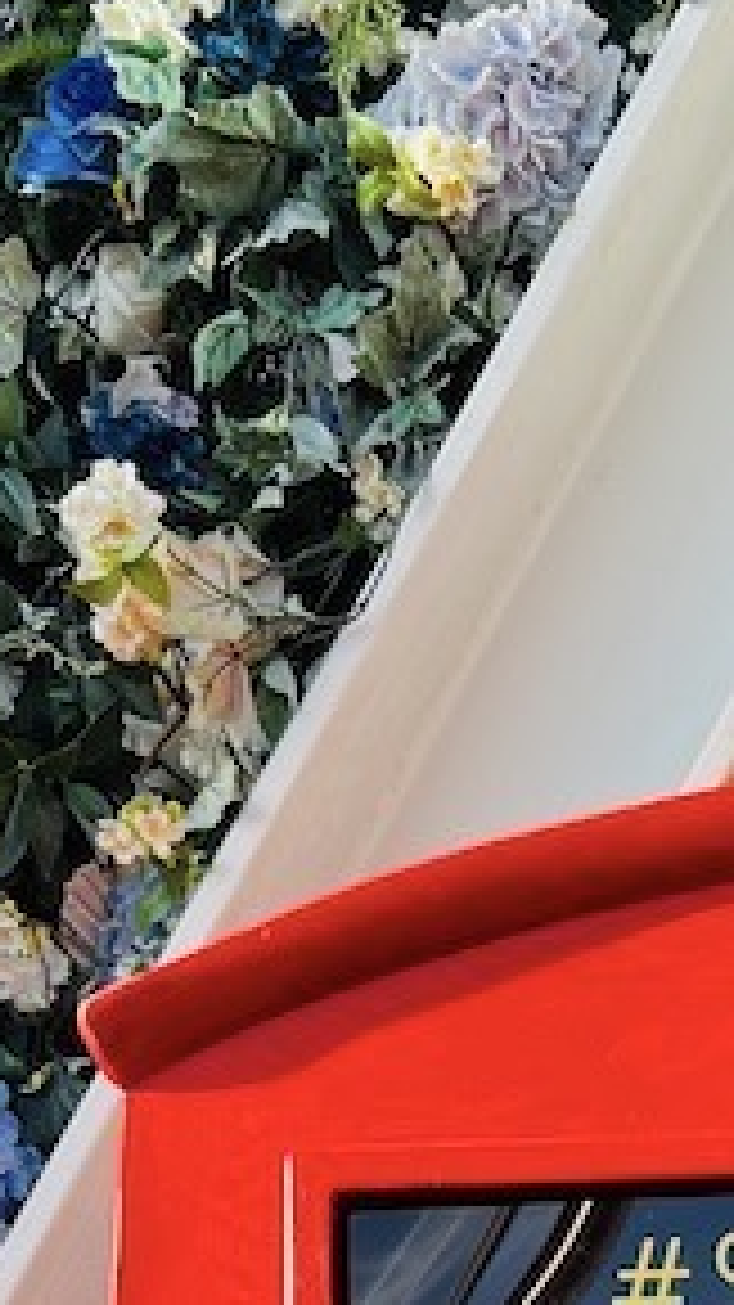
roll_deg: +1.5
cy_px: 2012
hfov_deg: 11.6
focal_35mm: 100
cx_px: 1094
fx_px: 3462
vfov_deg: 18.6
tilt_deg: +7.8
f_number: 1.5
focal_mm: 5.7
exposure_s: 1/411
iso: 50
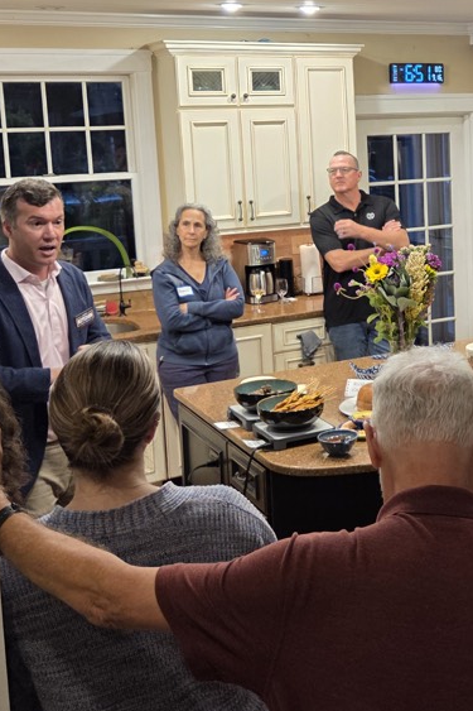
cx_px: 467
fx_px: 1006
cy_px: 248
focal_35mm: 51
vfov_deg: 38.5
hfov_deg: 25.3
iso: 320
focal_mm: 5.4
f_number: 1.8
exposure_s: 1/120
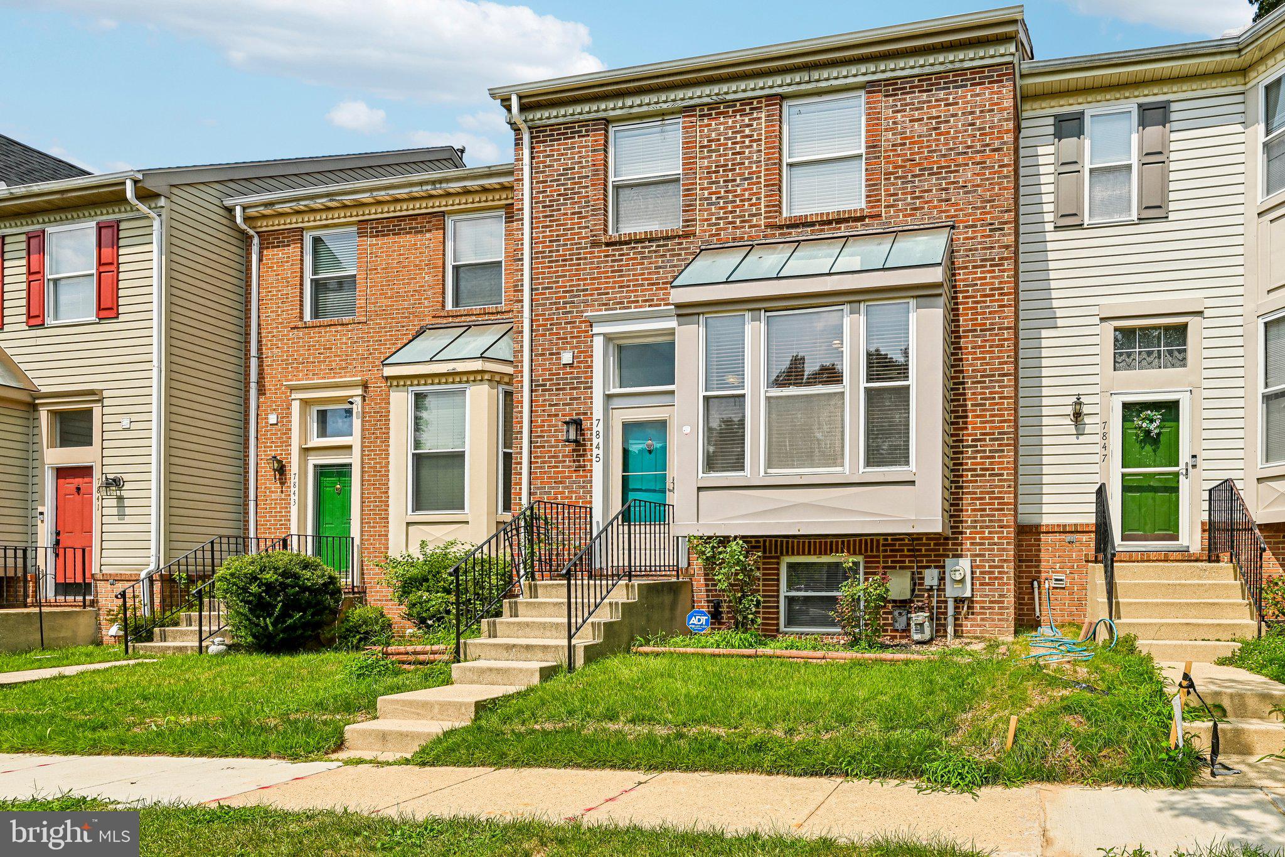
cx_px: 642
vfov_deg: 65.9
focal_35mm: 18
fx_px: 660
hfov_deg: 88.4
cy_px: 428
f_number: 8
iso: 100
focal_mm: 18.5
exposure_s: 1/400
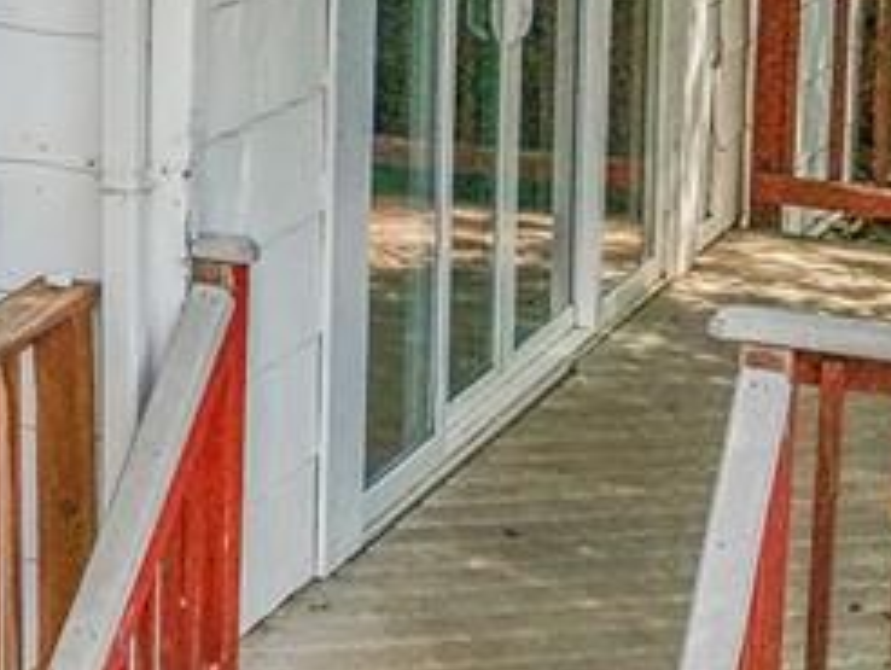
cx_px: -746
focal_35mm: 156
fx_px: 4019
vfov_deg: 9.3
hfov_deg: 11.6
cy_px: -282
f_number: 1.8
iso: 380
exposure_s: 1/3000
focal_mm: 8.67
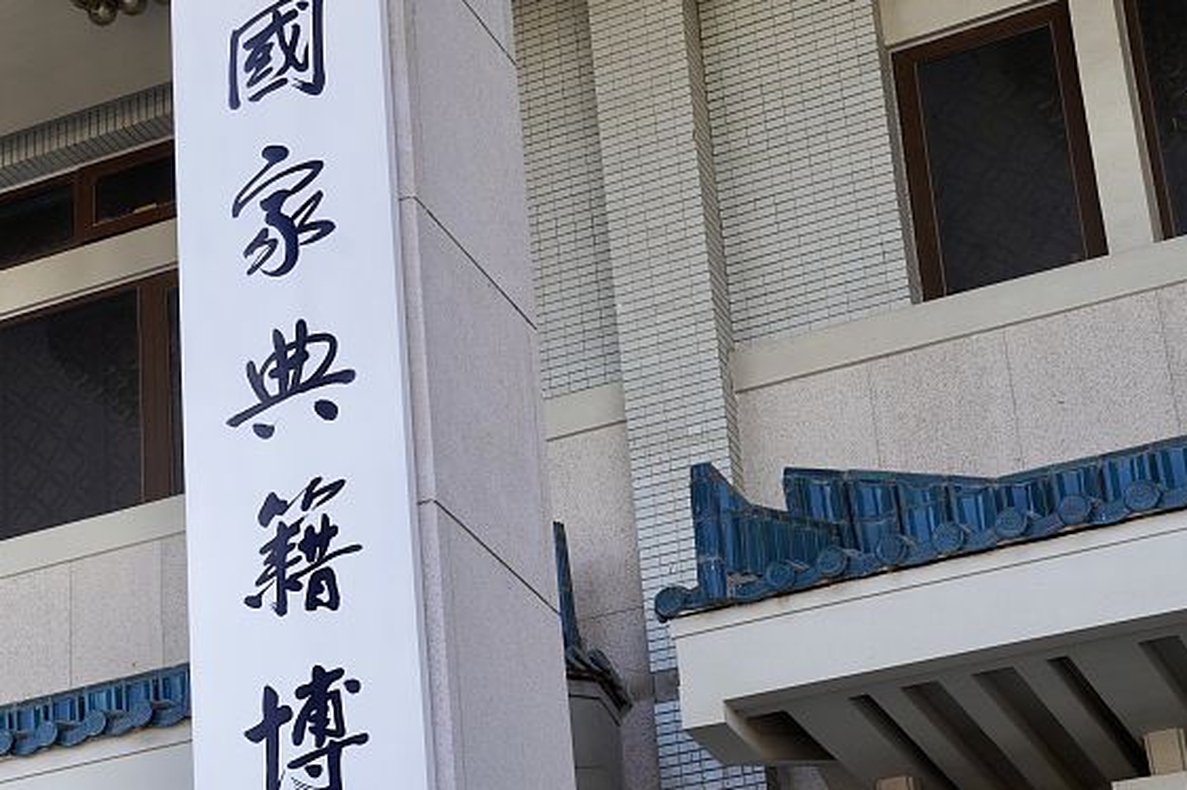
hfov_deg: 21.0
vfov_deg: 14.5
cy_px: 591
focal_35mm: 94
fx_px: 3097
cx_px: 34
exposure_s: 1/160
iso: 400
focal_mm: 44
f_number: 9
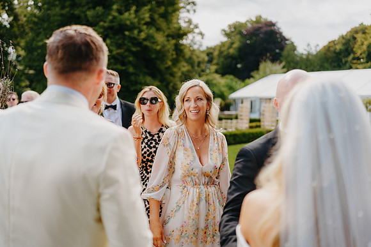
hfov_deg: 54.4
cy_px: 124
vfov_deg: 37.9
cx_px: 186
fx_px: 361
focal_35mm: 35
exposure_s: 1/2000
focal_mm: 35
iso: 100
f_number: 1.6
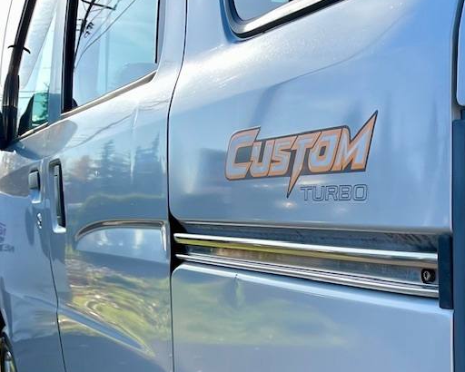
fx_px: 840
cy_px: 424
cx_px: 493
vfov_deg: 23.3
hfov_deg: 28.5
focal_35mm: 61
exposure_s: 1/649
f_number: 1.6
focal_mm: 5.1
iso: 32
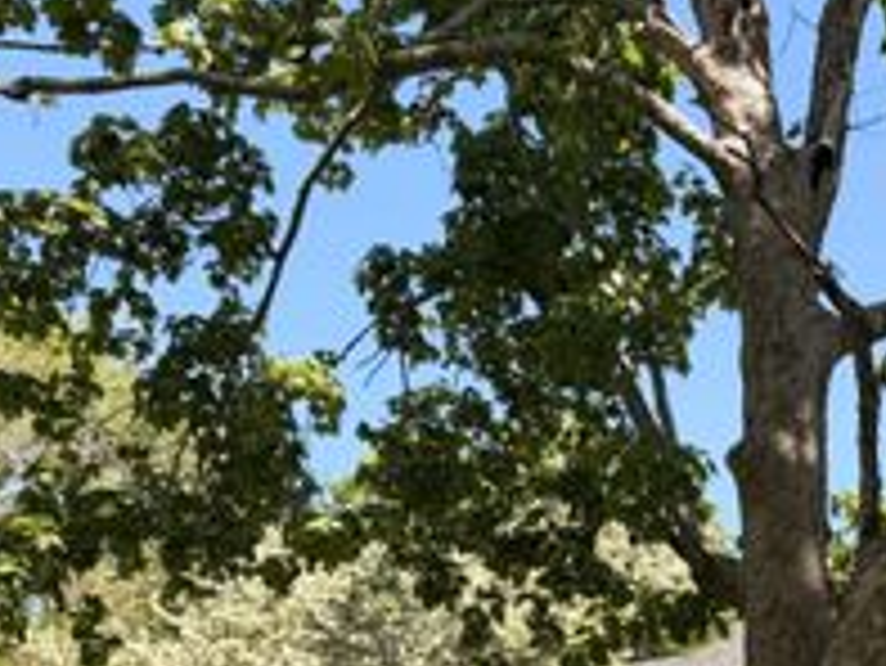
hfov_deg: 27.7
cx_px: 877
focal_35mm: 66
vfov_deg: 20.8
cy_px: 794
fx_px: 1690
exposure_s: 1/1587
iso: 64
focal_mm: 5.96
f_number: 1.6
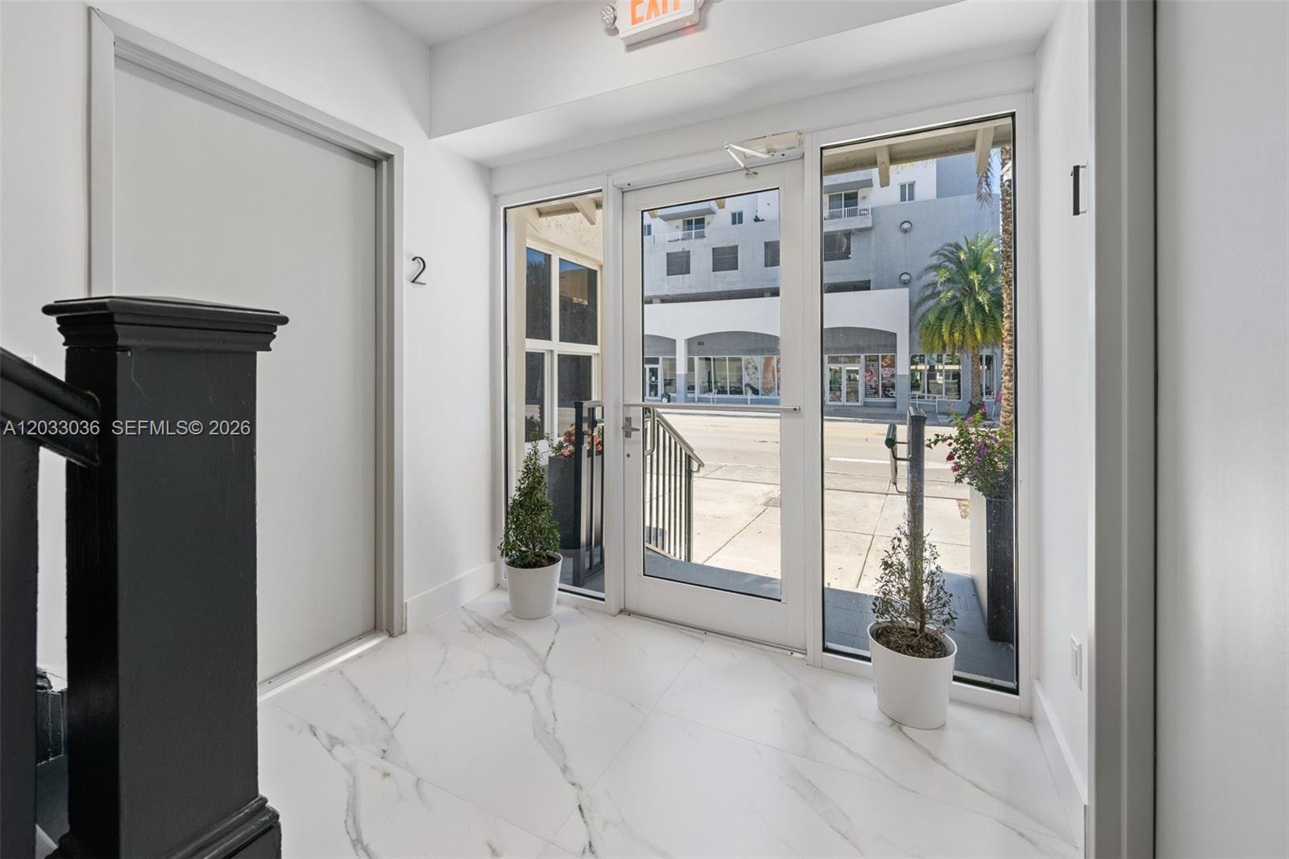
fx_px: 501
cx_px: 644
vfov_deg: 81.2
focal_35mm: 14
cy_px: 430
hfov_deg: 104.3
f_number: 7.1
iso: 320
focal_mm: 14
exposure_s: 1/13
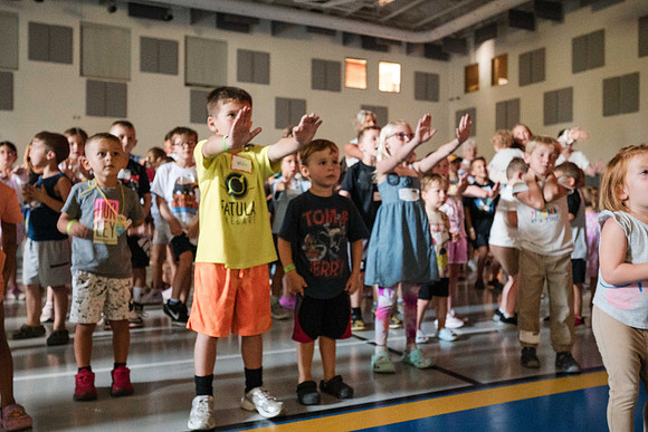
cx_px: 326
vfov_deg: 40.8
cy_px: 212
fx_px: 582
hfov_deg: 58.2
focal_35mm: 32
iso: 14400
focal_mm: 30
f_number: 4
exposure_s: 1/60
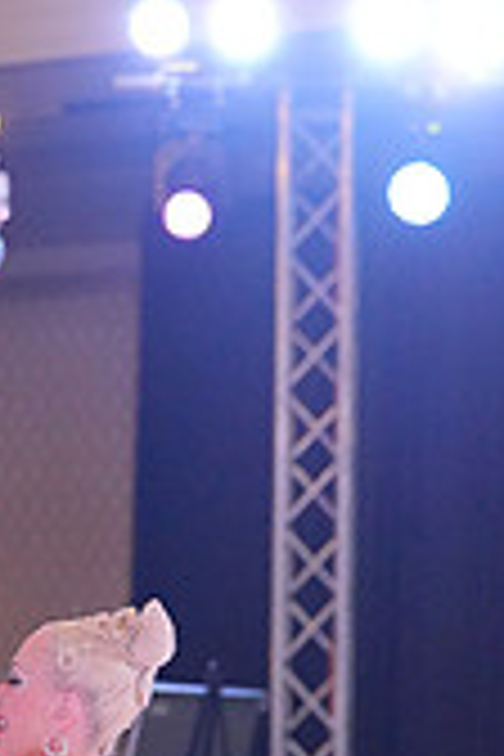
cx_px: -92
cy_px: 1084
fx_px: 7118
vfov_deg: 6.0
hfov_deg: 4.0
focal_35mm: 339
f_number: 3.5
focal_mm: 98
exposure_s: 1/500
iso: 5000
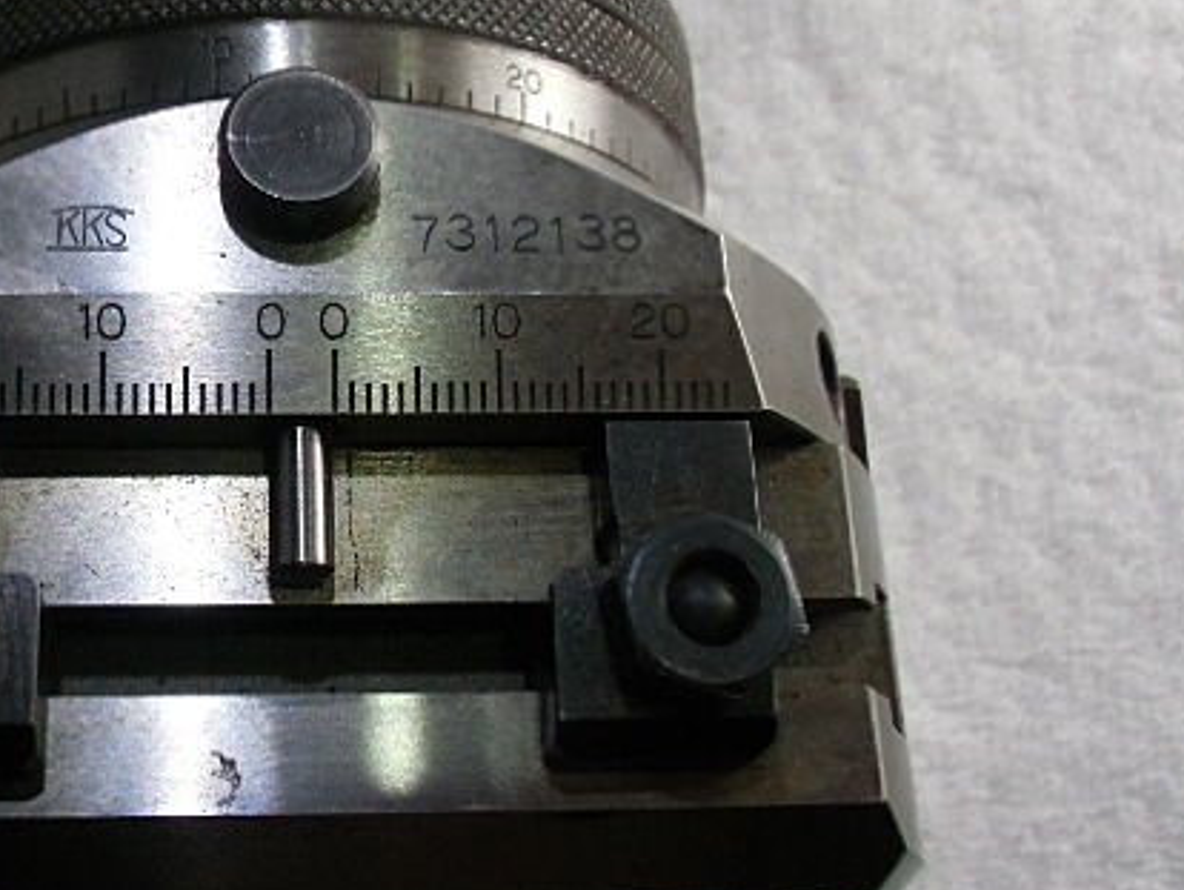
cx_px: 289
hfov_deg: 36.5
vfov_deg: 28.6
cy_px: 424
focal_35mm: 51
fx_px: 1745
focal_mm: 5.93
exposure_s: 1/125
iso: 400
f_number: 3.7
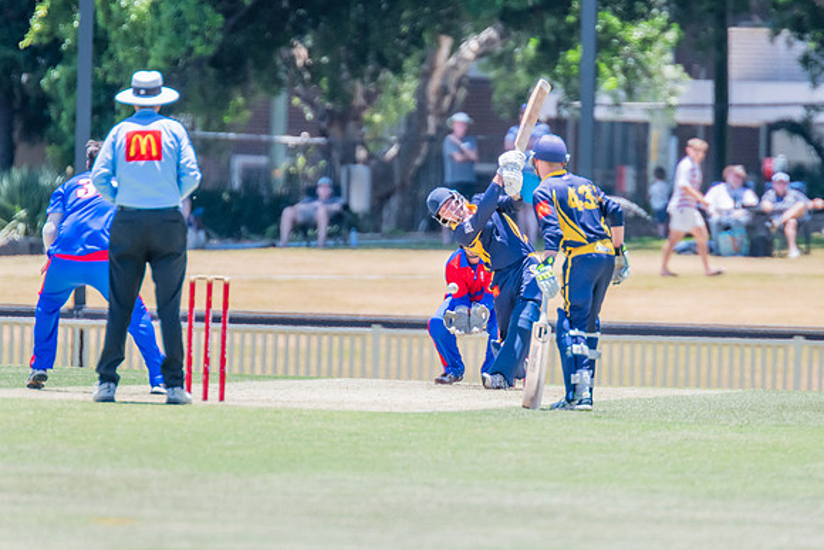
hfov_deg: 2.9
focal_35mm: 723
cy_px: 251
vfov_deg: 1.9
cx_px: 496
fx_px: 16543
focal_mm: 600
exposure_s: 1/2000
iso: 640
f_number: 6.3
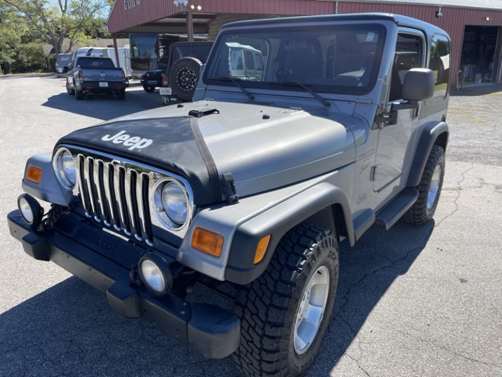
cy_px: 188
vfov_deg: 53.1
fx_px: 377
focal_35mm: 26
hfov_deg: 67.3
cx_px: 251
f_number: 1.6
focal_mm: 5.1
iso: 32
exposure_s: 1/1715
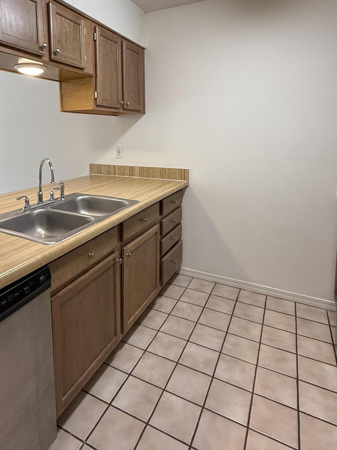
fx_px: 298
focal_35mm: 23
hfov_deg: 58.2
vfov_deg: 72.5
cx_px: 128
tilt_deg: -5.7
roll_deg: -0.1
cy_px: 164
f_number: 2.2
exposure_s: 1/120
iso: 200
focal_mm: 2.22
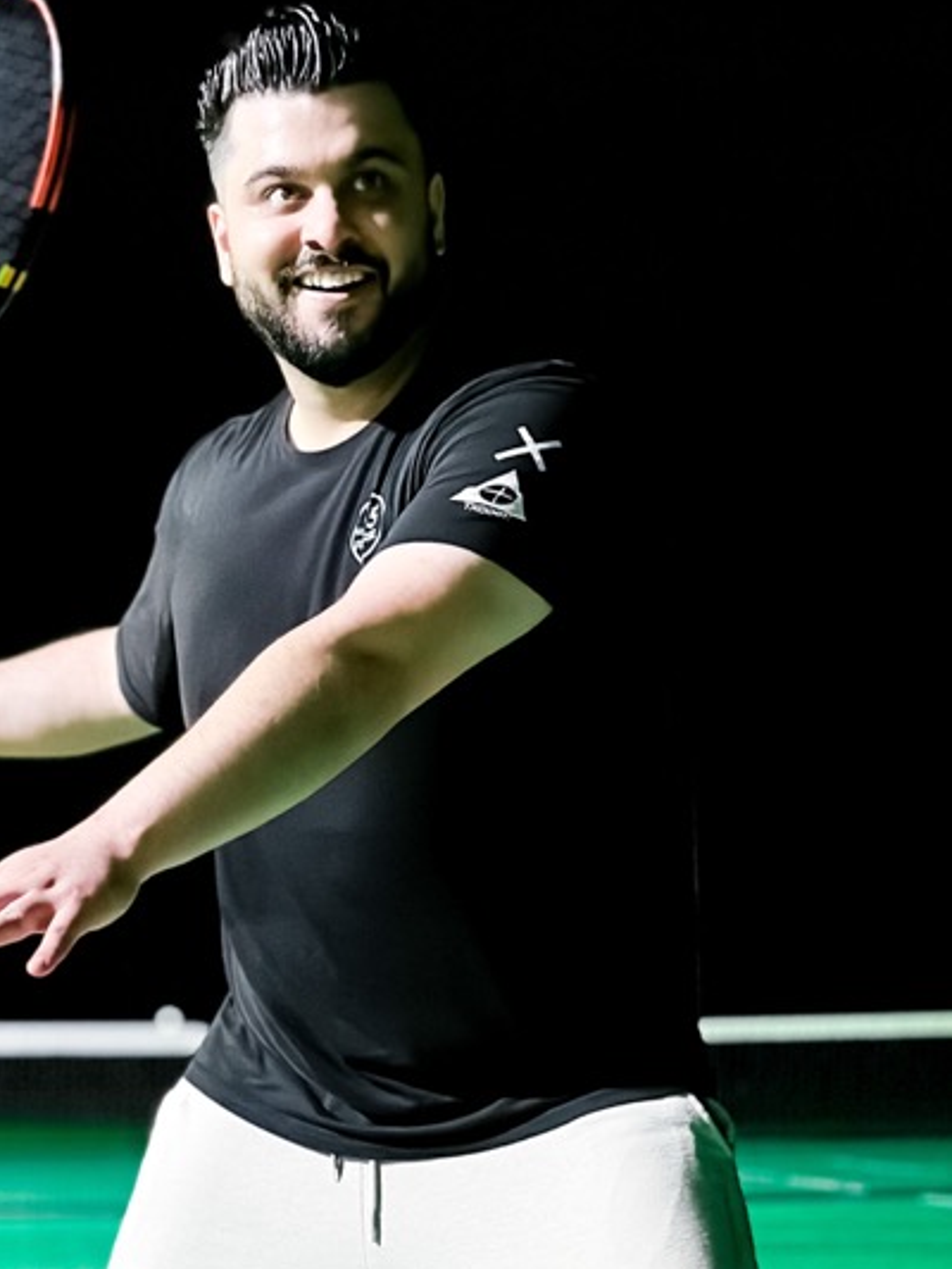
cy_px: 867
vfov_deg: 24.0
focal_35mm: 81
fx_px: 2969
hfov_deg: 18.0
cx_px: 151
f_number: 1.8
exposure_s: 1/30
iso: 800
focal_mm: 6.86
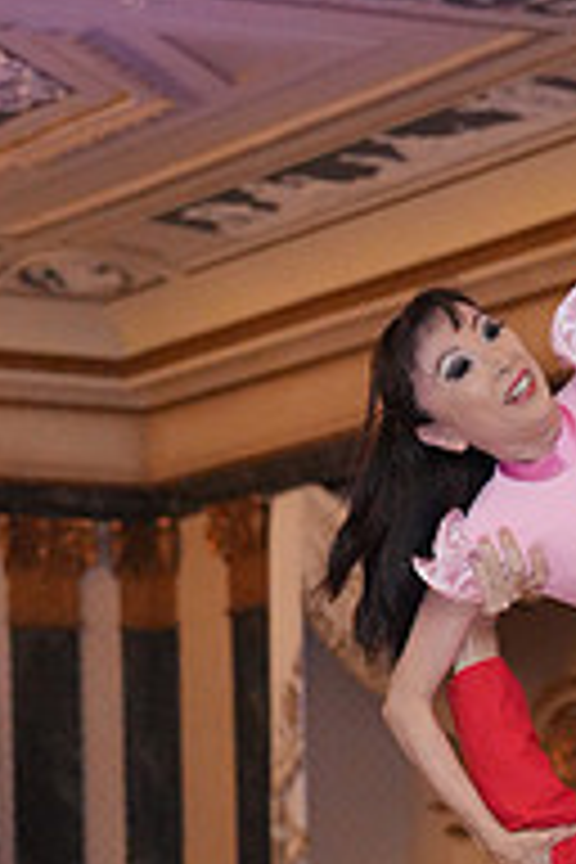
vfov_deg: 9.9
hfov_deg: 6.7
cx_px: 794
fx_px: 4848
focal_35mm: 202
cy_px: 1242
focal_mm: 67
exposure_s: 1/250
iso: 8000
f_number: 3.2
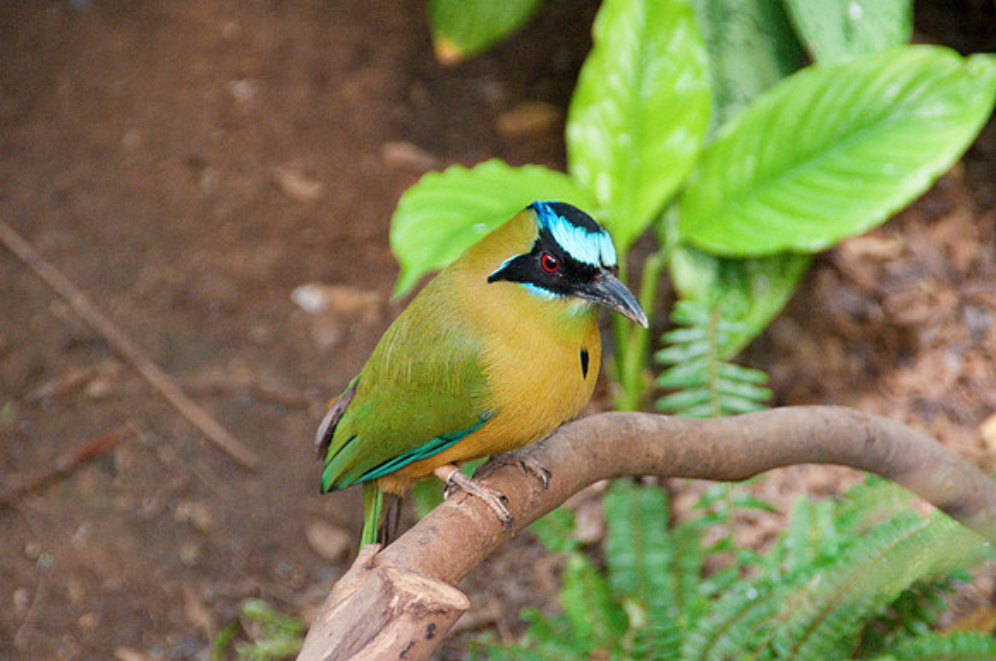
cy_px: 330
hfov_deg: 6.9
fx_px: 8288
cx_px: 498
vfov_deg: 4.6
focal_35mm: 300
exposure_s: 1/320
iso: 3200
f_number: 6.3
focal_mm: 200
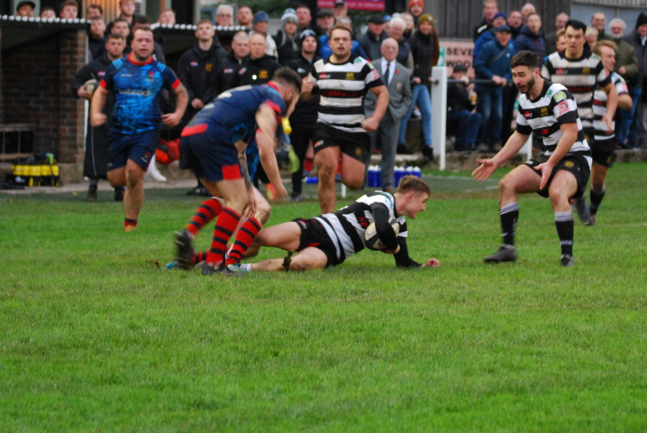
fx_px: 6028
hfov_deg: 6.1
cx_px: 347
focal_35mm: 335
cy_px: 191
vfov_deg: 4.1
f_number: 5
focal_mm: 150
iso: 900
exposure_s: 1/60
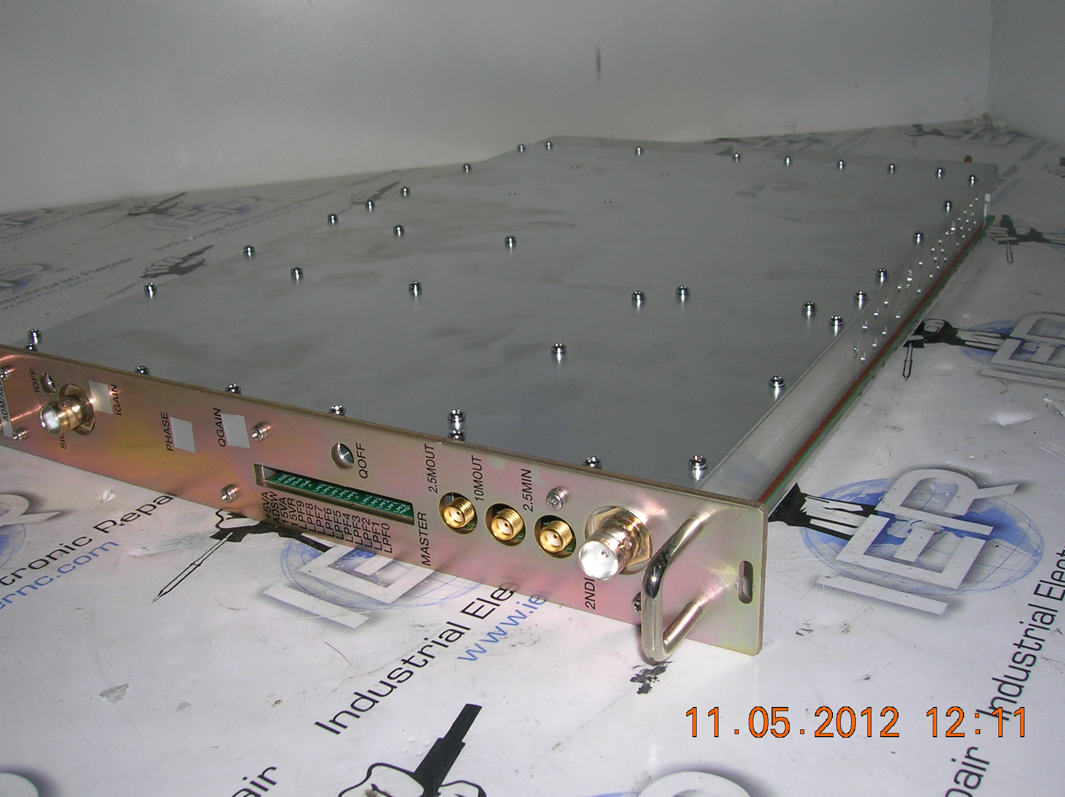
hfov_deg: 49.0
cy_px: 370
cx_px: 511
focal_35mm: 38
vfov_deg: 37.7
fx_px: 1168
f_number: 4.9
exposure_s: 1/60.1
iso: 50
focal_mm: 5.7
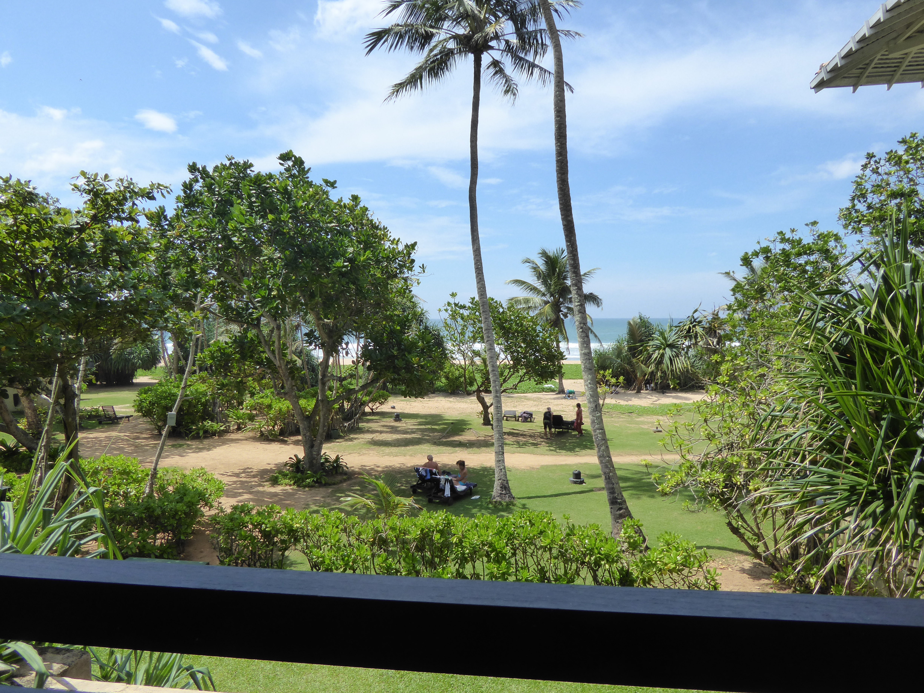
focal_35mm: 25
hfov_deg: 69.4
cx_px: 462
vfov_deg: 54.9
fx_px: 667
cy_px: 346
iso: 200
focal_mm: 4.3
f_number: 4.5
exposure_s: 1/640
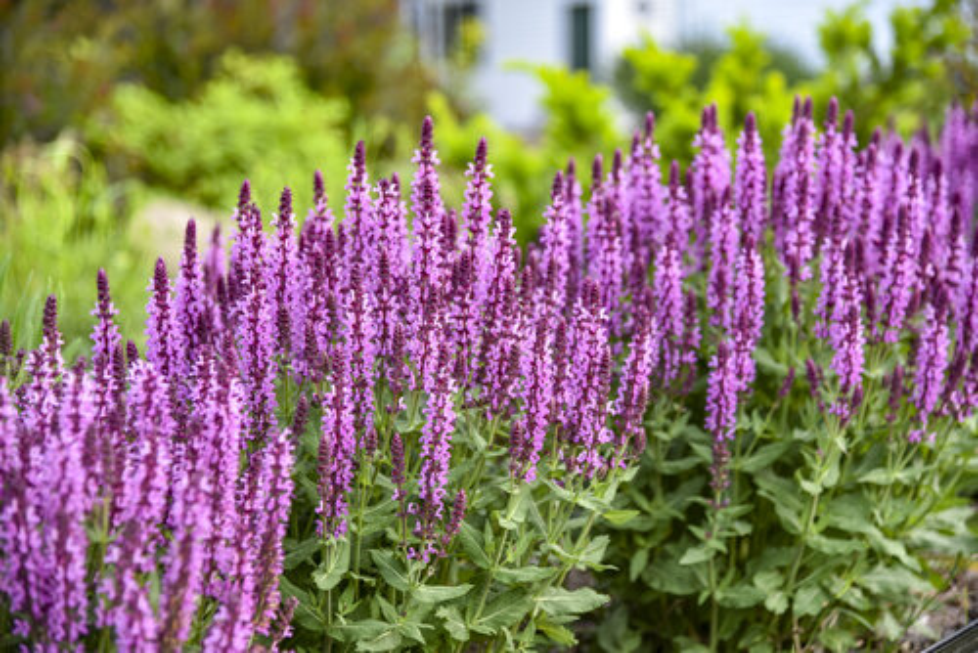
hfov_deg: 24.7
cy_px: 326
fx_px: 2229
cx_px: 489
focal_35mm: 82
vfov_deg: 16.7
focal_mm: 82
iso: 400
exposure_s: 1/60
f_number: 4
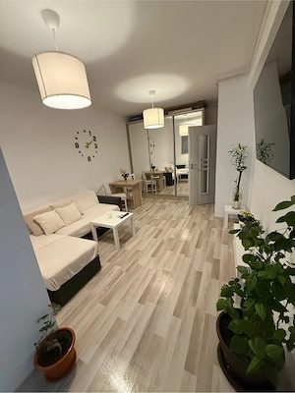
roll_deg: +4.9
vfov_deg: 102.1
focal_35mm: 14
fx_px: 159
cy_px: 196
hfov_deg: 85.7
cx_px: 148
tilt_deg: -15.5
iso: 500
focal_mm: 2.22
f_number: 2.2
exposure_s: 1/60
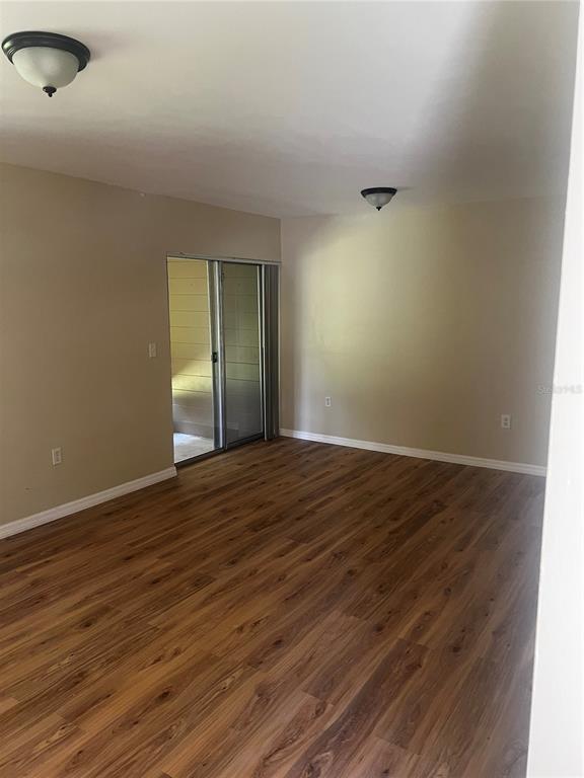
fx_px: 585
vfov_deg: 67.3
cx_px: 292
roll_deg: -0.7
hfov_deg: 53.1
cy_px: 389
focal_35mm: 26
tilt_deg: -10.3
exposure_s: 1/60
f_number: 1.5
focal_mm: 5.7
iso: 160
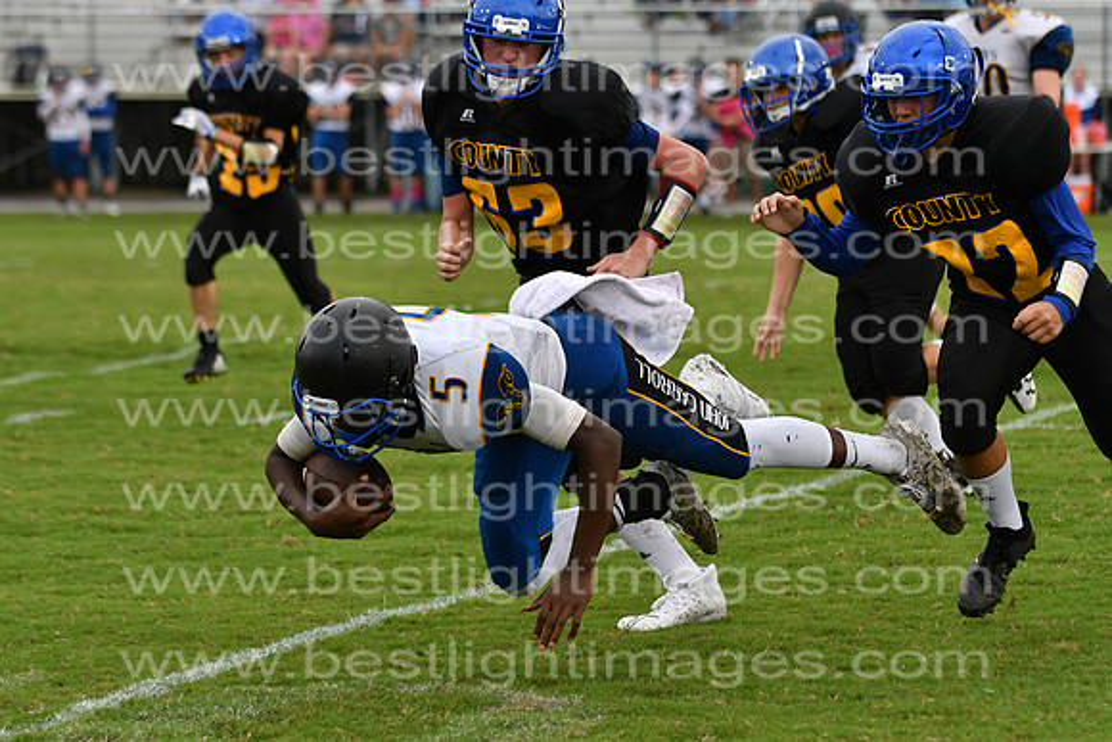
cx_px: 556
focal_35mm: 210
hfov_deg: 9.8
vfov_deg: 6.5
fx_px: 6488
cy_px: 371
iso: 800
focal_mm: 140
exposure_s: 1/3200
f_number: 3.5
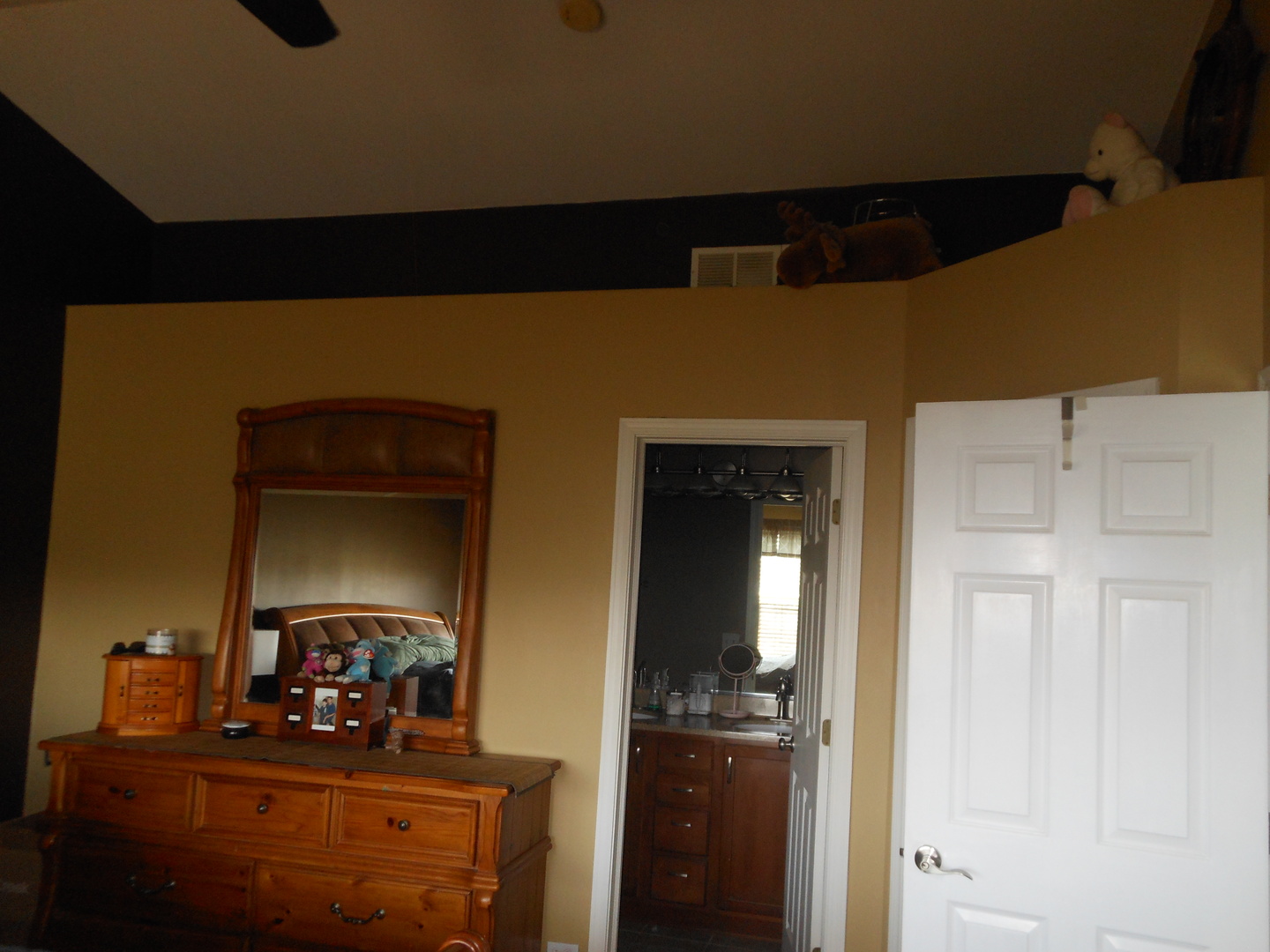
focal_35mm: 25
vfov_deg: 54.9
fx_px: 917
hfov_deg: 69.4
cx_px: 635
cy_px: 476
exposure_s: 1/25
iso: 200
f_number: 3.2
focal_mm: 4.5
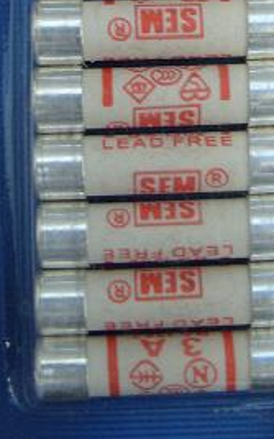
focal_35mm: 90
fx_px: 1075
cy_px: -84
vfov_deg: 21.4
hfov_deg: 14.5
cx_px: 185
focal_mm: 7.8
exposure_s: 1/90
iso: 80
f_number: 2.8
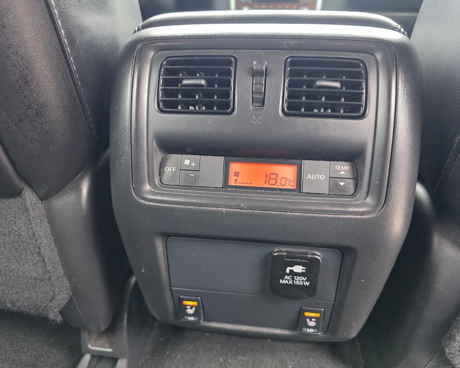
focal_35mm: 24
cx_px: 234
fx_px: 327
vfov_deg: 58.8
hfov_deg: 70.3
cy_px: 184
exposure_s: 1/120
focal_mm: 6.3
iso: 640
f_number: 1.7
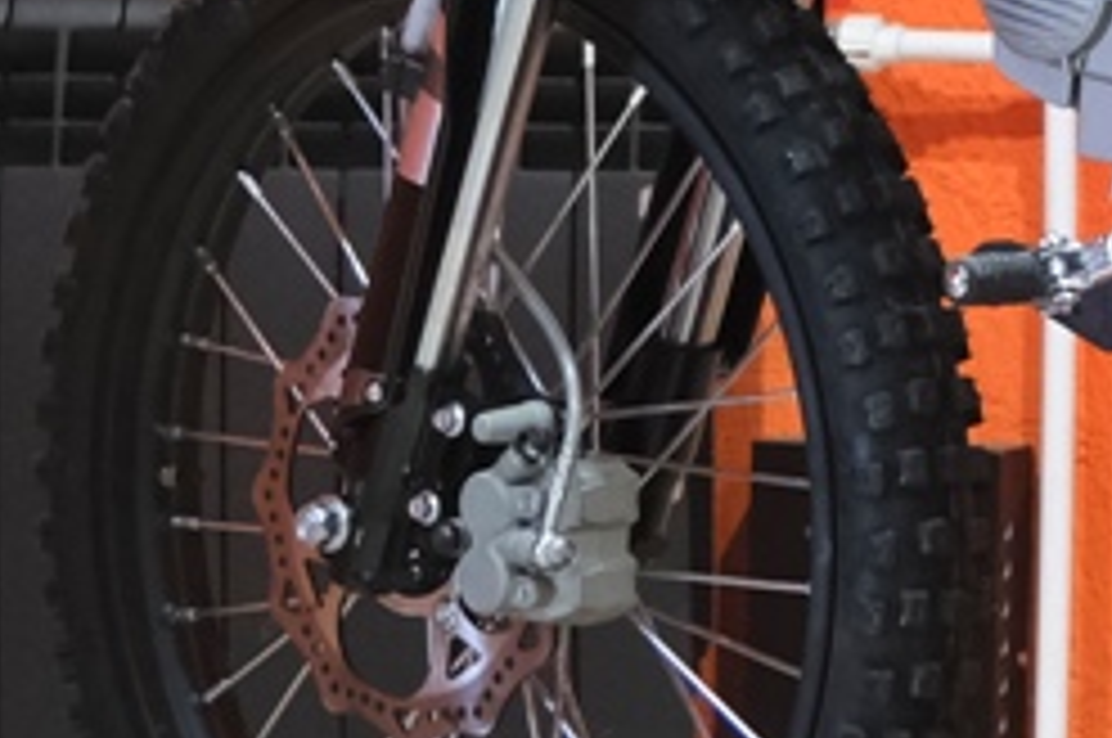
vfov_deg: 5.1
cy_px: -767
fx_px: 8206
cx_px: 1337
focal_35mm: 266
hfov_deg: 7.7
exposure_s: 1/100
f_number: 4
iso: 1600
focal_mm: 27.5
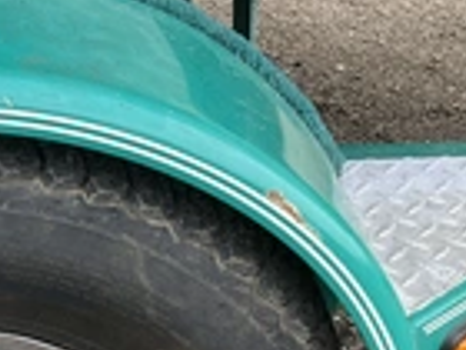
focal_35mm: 83
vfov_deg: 17.2
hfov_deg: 22.6
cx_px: -7
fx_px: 1117
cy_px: 383
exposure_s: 1/154
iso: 20
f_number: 1.8
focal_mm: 3
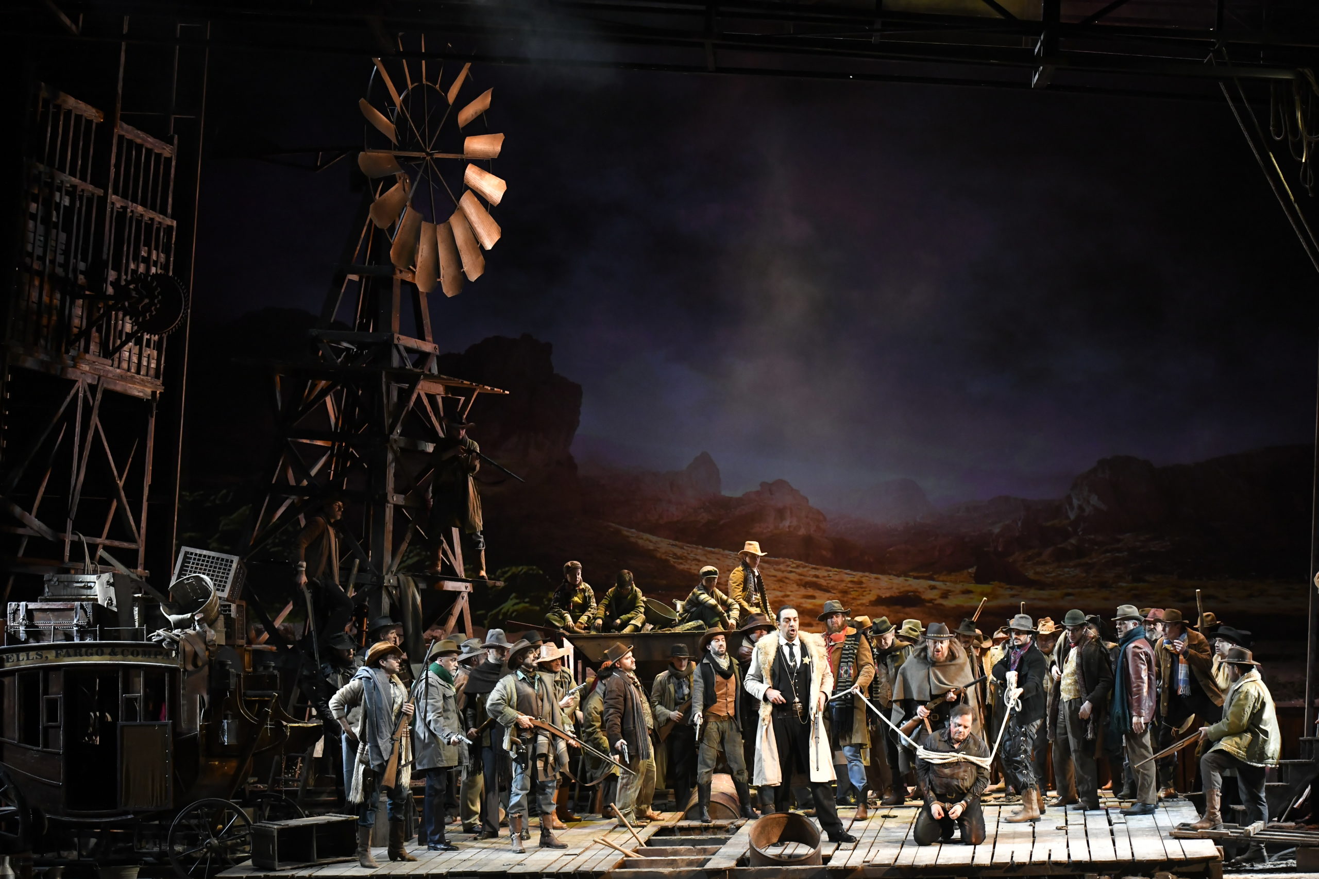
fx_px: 2565
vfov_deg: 19.5
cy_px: 440
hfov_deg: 28.8
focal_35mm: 70
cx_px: 660
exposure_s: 1/250
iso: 4000
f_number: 4
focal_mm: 70
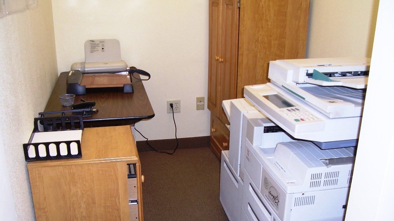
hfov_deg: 52.8
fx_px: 397
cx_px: 196
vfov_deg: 31.0
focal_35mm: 38
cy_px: 141
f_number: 2.7
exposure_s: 1/60
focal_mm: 5.6
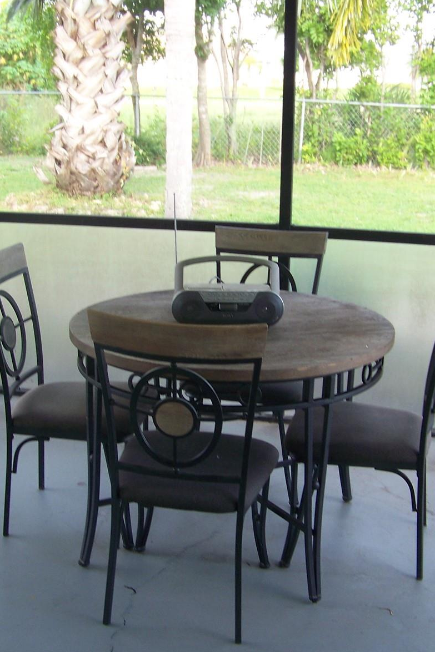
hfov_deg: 26.5
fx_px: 925
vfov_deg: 38.9
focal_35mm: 51
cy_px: 322
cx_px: 204
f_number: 2.8
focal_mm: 5.85
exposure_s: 1/30
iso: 80
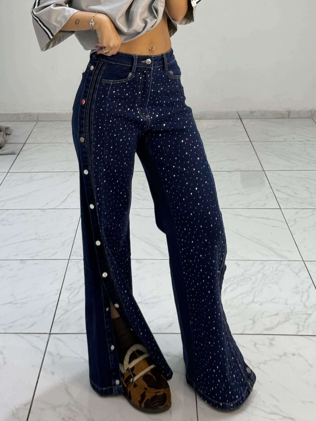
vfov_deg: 39.7
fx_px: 584
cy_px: 210
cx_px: 158
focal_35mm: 48
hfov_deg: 30.3
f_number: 1.78
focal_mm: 6.76
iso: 64
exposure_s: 1/100
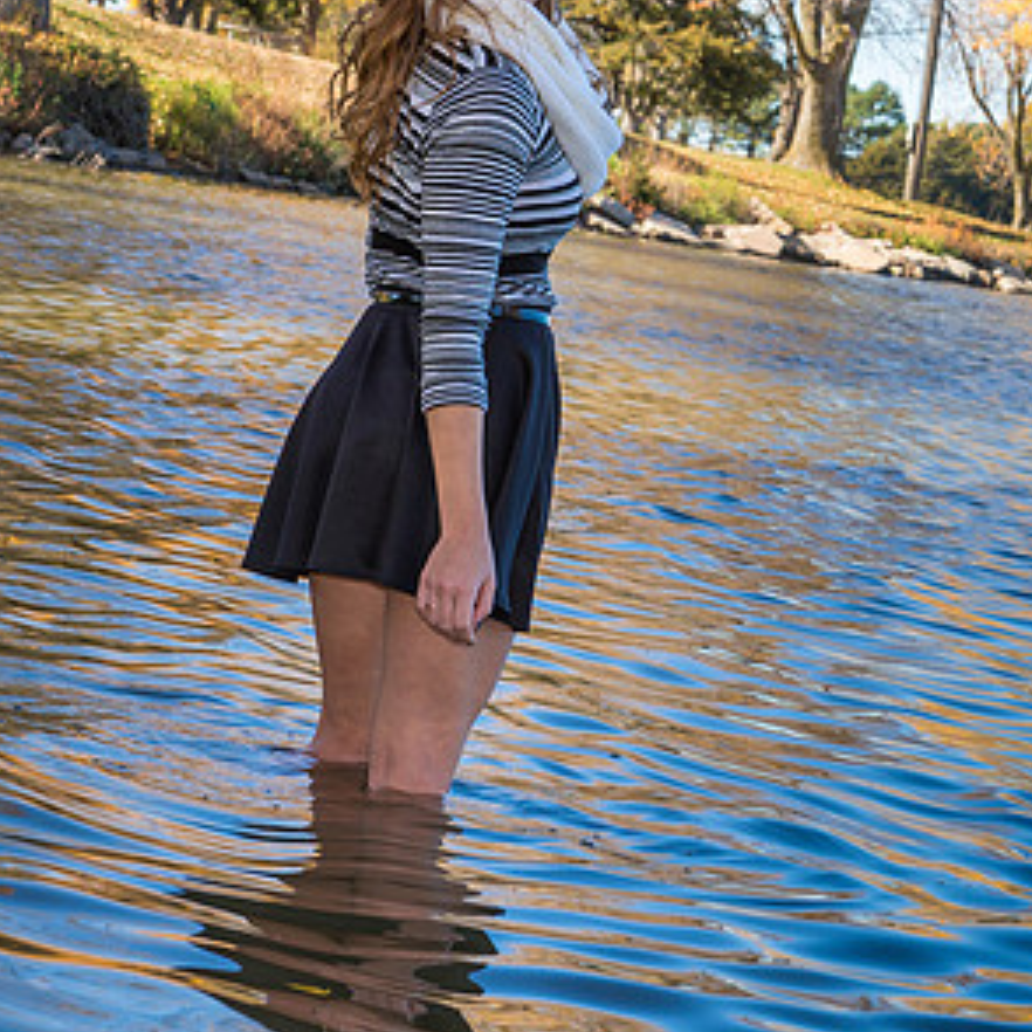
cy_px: 281
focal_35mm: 91
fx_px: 3069
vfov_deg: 19.0
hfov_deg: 19.1
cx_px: 514
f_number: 9
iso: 100
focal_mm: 70
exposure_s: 1/60
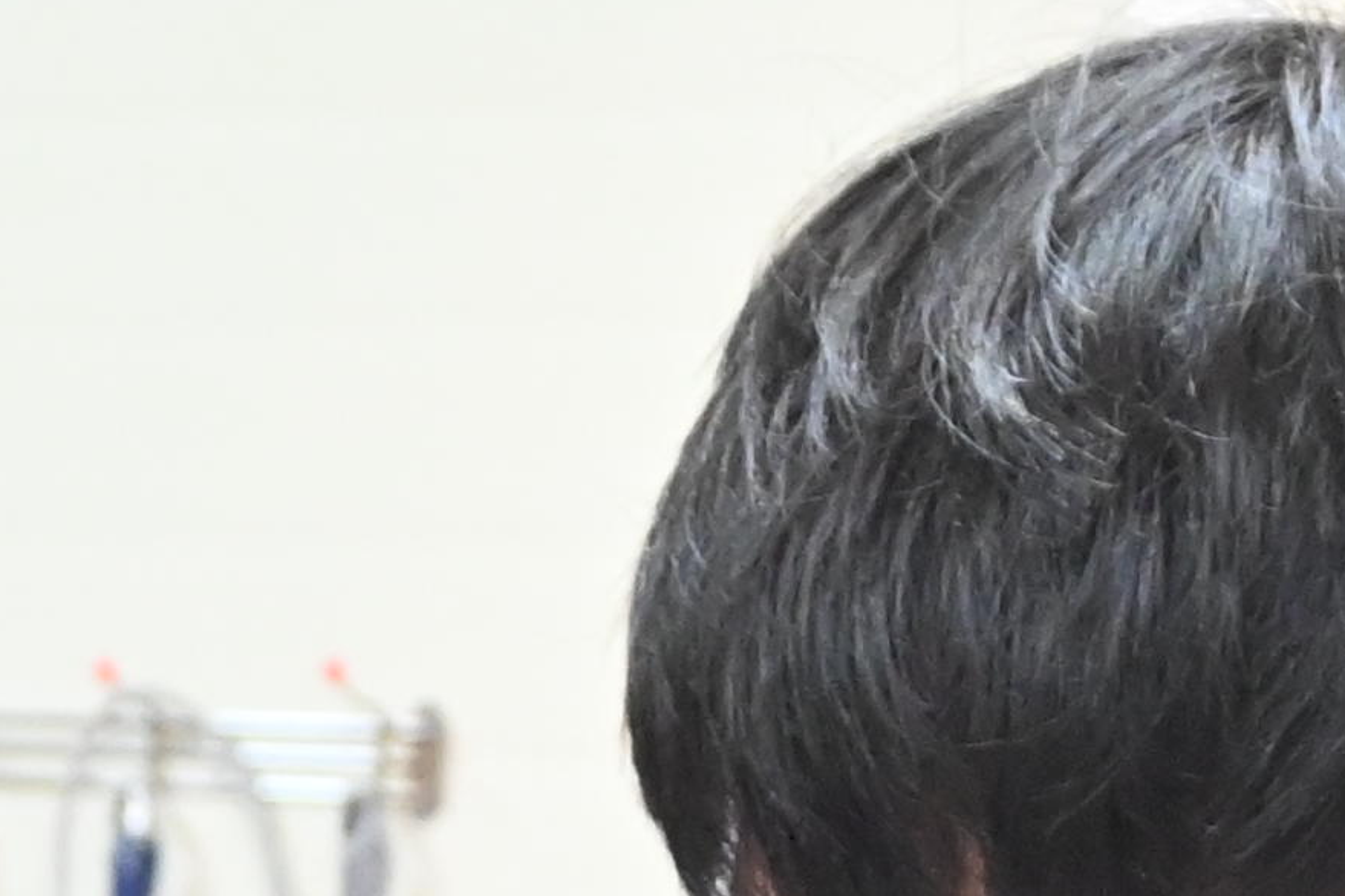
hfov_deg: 9.8
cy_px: 2148
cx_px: 410
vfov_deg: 6.3
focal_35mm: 209
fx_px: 7808
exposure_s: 1/125
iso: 3200
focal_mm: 22
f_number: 4
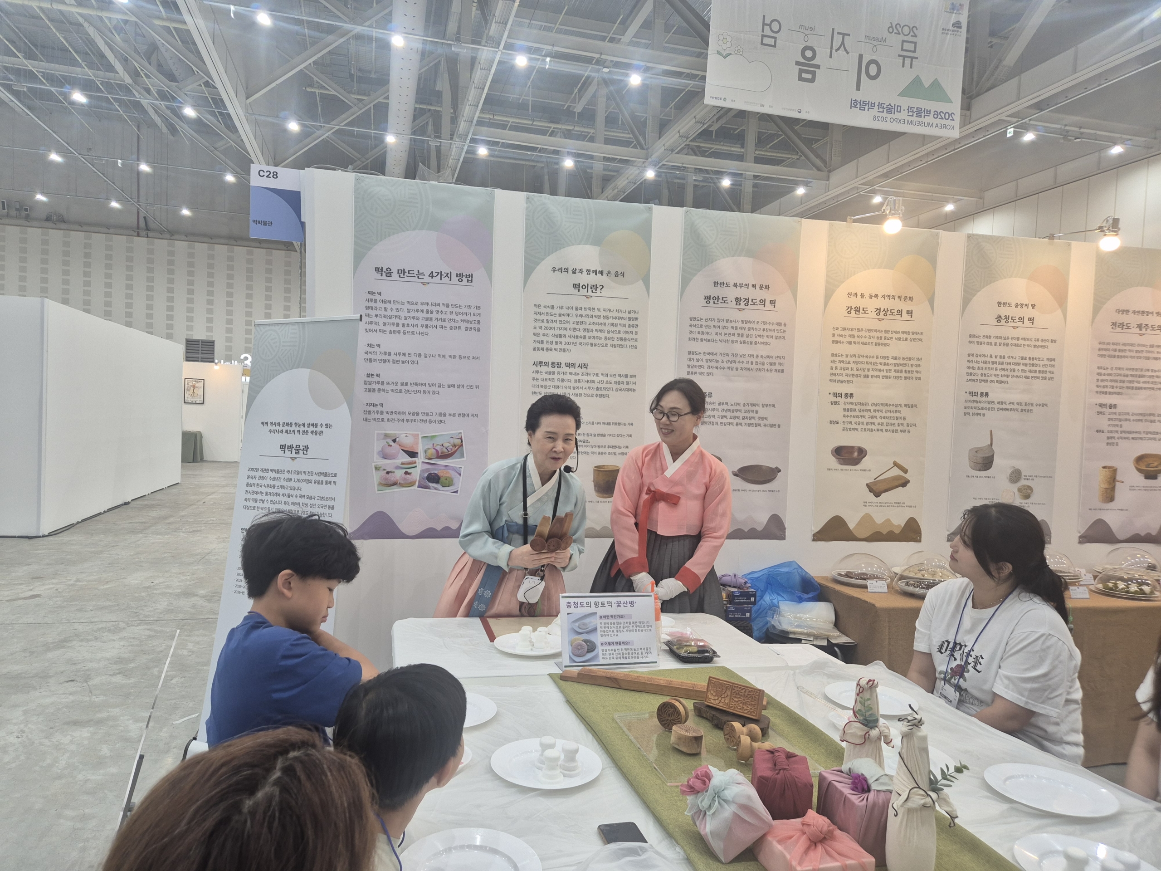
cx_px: 580
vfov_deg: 58.9
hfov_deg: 73.9
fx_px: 771
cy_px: 436
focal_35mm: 23
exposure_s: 1/120
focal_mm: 5.4
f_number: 1.8
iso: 125
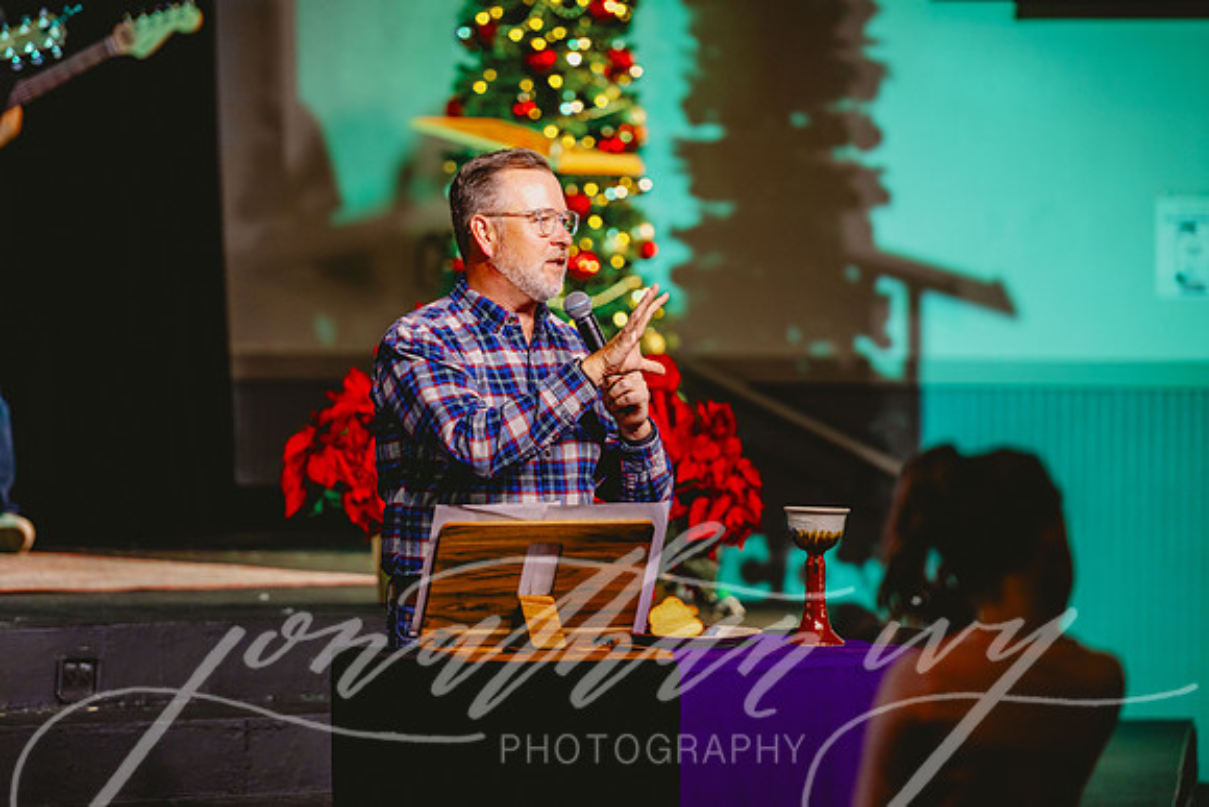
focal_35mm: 200
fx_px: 6718
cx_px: 604
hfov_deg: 10.3
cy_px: 404
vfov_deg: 6.9
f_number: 2.8
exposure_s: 1/160
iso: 1000
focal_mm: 200
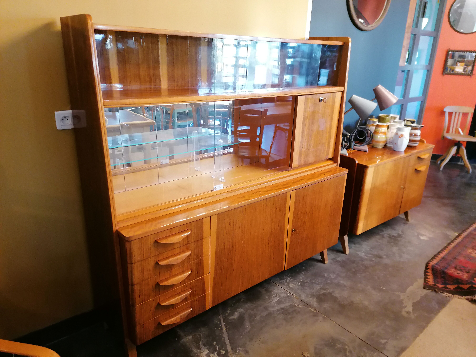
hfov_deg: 65.3
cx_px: 238
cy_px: 178
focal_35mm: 27
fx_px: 371
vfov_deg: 51.4
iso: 320
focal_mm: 4.75
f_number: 1.8
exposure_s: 1/25
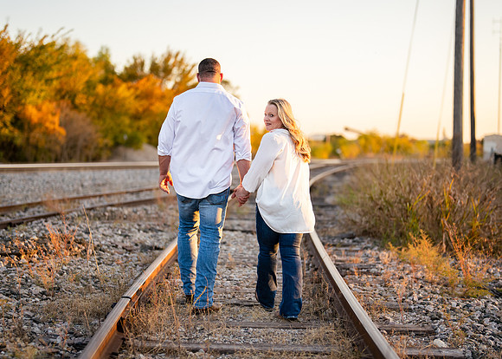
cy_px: 202
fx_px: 908
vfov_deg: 22.3
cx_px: 254
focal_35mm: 64
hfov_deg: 30.9
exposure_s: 1/1600
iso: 160
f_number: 1.2
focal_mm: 50
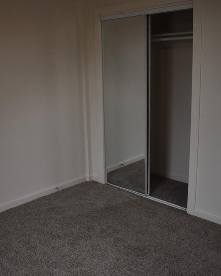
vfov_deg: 46.8
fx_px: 319
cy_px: 136
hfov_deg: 38.0
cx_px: 86
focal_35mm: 39
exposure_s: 1/500
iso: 800
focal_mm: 18
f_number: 3.5
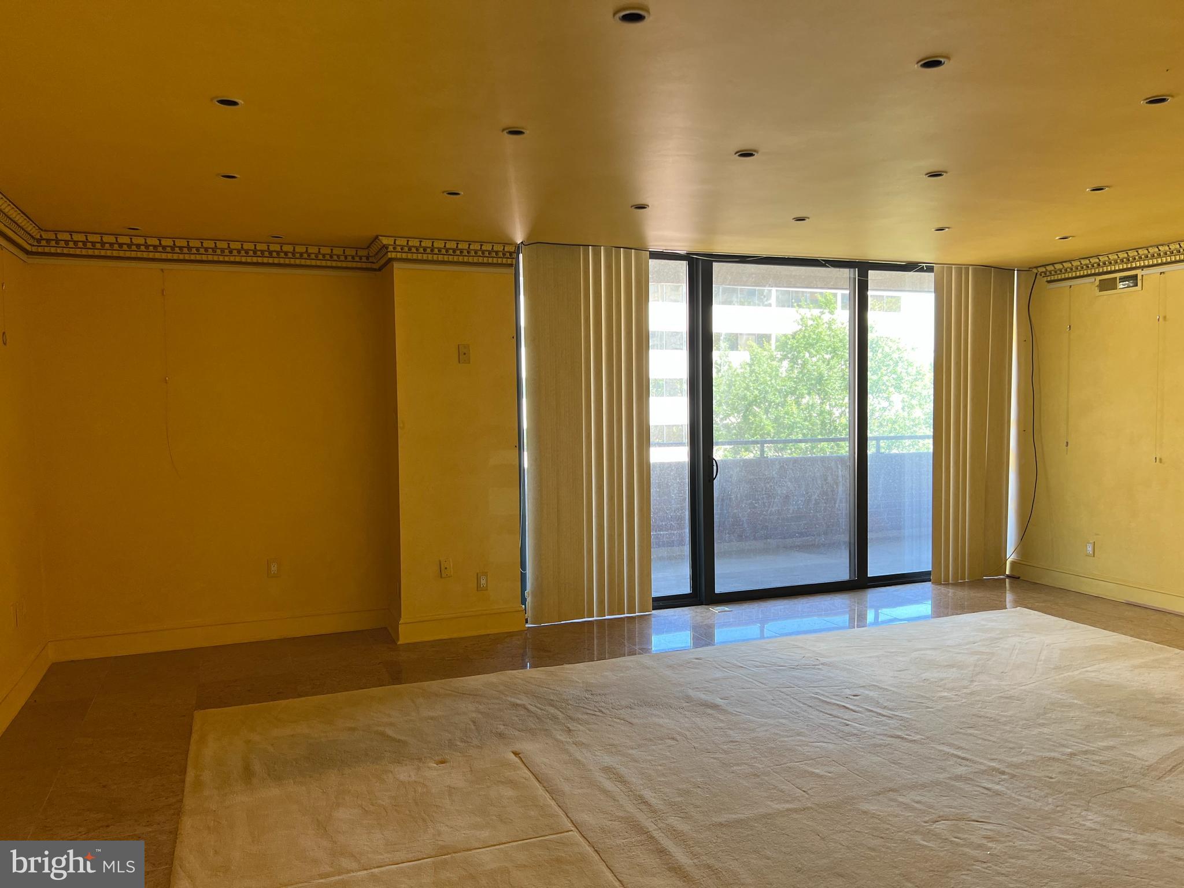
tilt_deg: -4.3
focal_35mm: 26
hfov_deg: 67.3
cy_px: 444
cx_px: 592
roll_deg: +1.1
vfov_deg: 53.1
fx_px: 889
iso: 80
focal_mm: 5.7
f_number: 1.5
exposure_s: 1/120
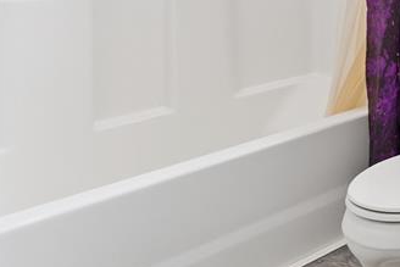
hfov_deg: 27.4
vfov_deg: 24.0
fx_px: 556
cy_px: -72
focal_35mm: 50
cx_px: 600
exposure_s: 1/400
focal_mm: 16
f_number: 4
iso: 100
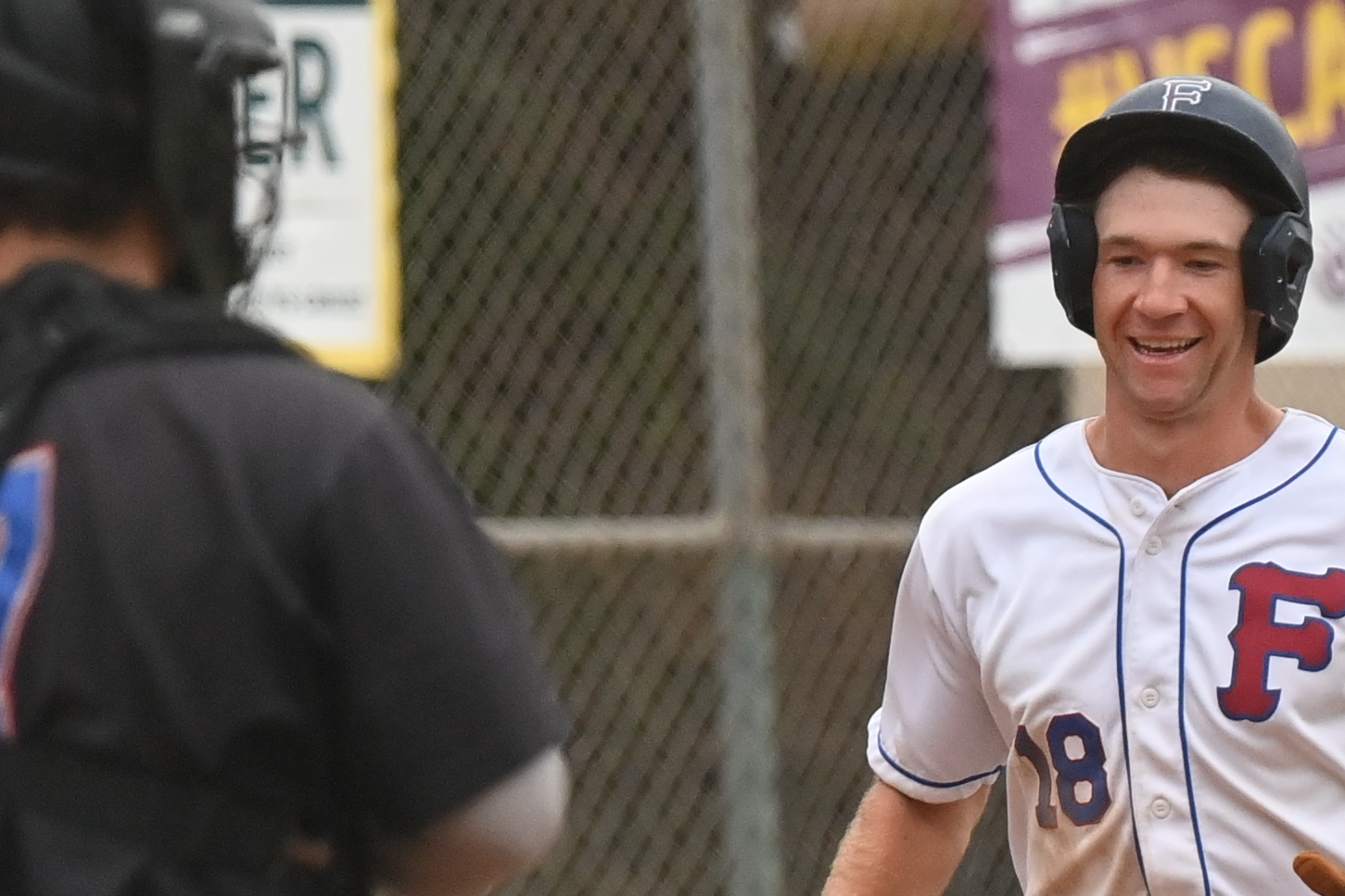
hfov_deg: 3.4
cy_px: 1011
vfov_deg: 2.2
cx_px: 1274
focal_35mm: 614
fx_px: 22935
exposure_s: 1/3200
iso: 2000
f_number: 2.8
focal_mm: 160
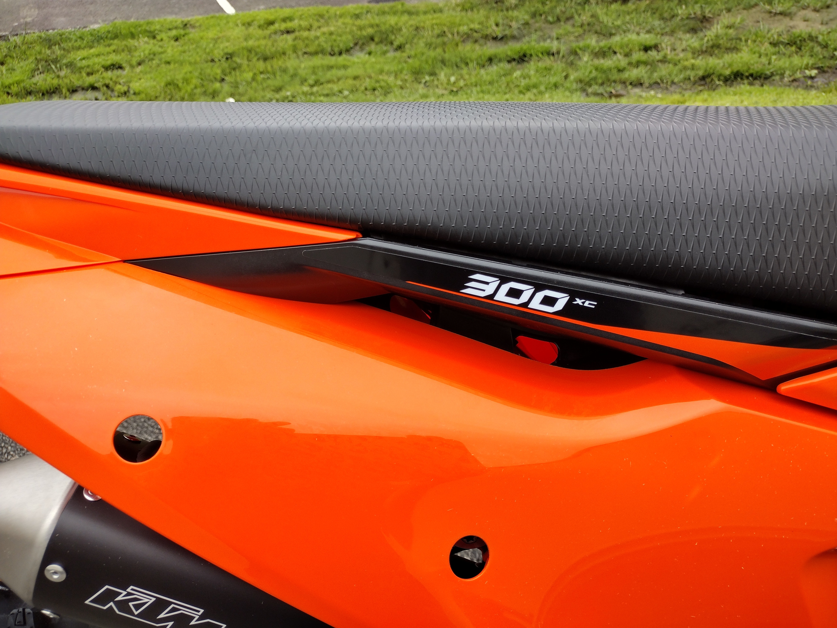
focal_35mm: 27
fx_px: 653
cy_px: 314
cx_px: 418
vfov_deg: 51.4
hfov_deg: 65.3
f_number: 1.7
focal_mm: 4.71
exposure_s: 1/393
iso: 100
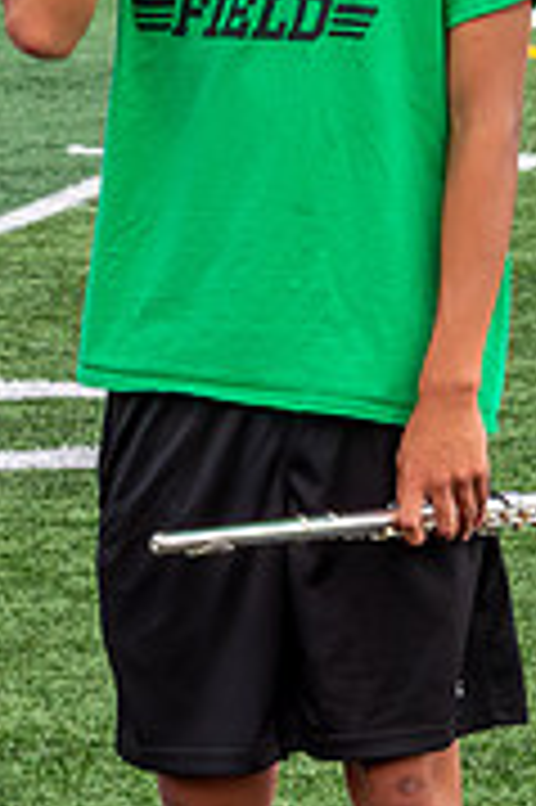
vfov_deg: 4.3
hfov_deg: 2.9
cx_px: 122
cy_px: -173
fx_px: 10606
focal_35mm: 474
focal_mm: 86
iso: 1250
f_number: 13
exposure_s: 1/400
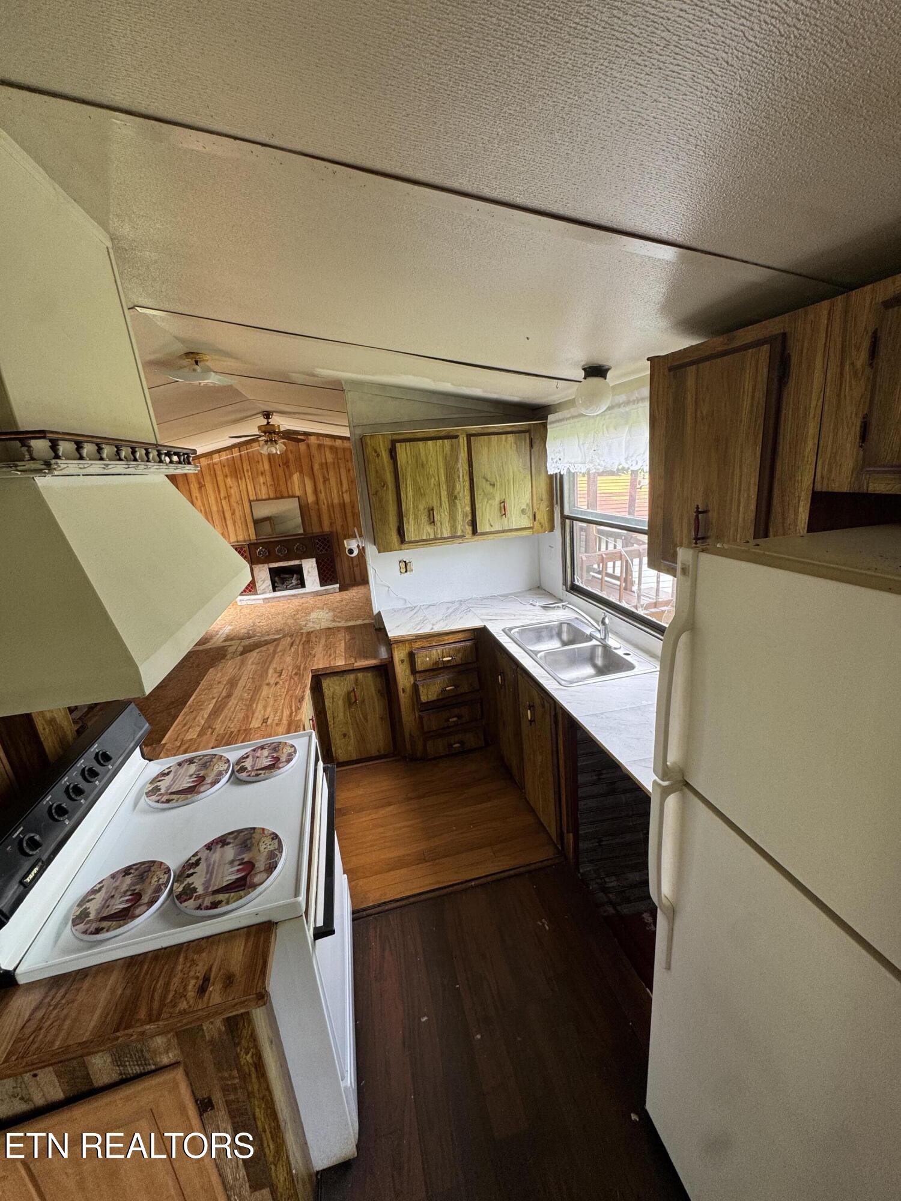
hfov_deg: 85.7
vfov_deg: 102.1
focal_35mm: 14
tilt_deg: -14.9
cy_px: 600
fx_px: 486
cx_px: 450
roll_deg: +5.2
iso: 100
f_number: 2.2
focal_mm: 2.22
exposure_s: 1/99
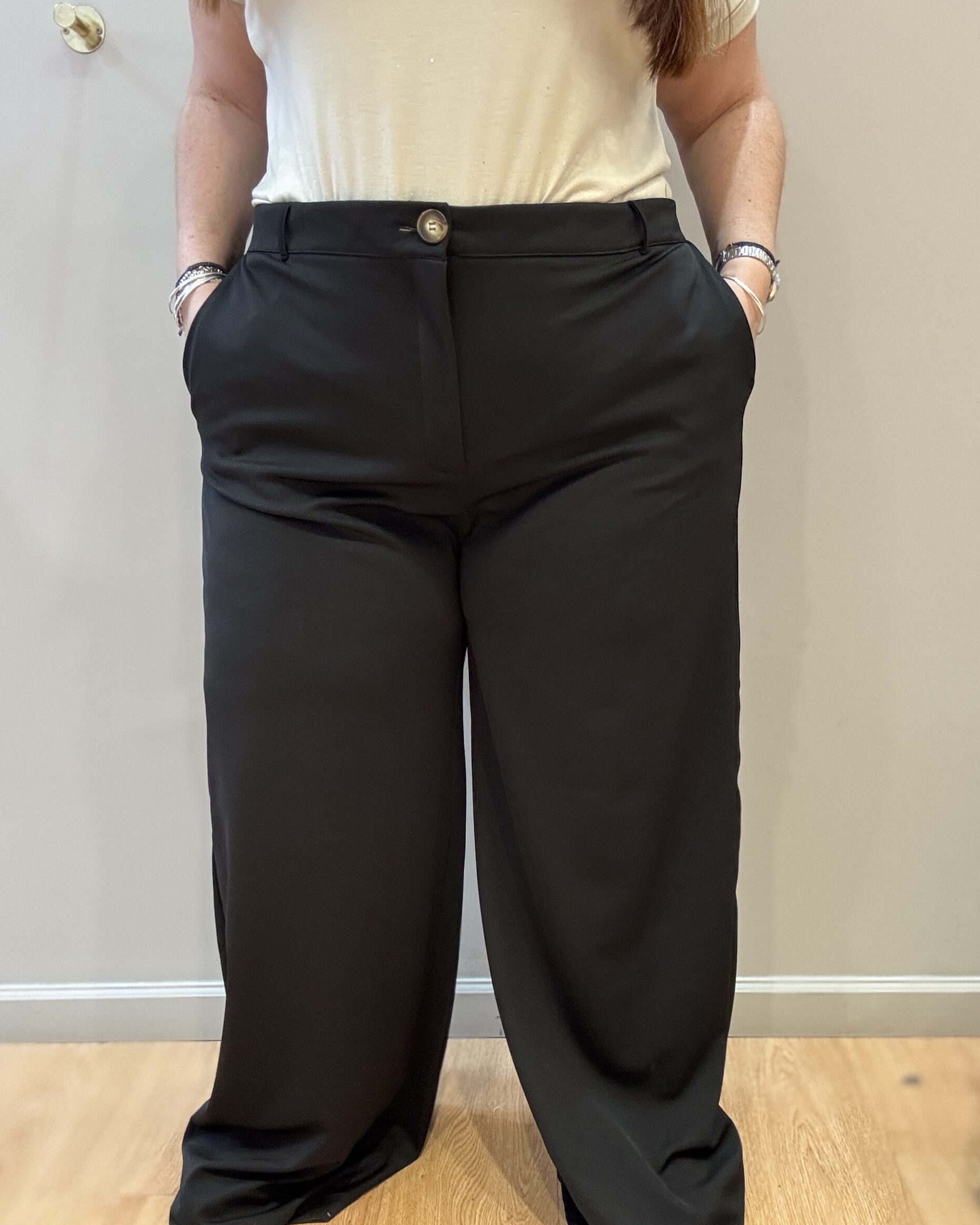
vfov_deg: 55.7
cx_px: 499
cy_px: 630
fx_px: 1160
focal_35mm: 32
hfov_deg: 45.8
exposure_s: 1/50
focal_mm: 2.69
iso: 250
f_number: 1.9
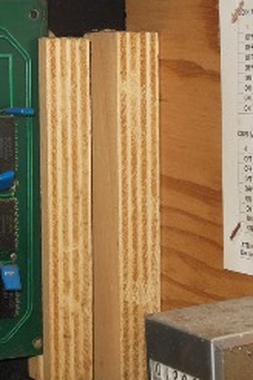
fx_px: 1138
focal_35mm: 108
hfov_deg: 12.7
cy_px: 193
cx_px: 106
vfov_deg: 18.9
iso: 125
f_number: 4.1
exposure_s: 1/60
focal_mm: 10.2
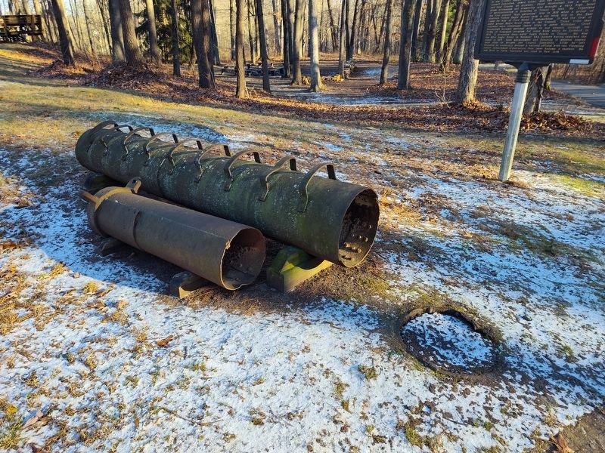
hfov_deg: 73.9
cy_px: 226
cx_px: 302
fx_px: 402
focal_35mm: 23
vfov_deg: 58.9
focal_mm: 5.56
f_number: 1.8
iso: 102
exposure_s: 1/200
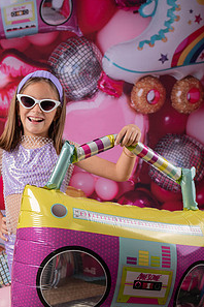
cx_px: 57
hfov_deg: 25.3
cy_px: 217
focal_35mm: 53
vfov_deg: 36.9
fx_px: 450
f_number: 4
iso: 64
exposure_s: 1/100
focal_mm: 35
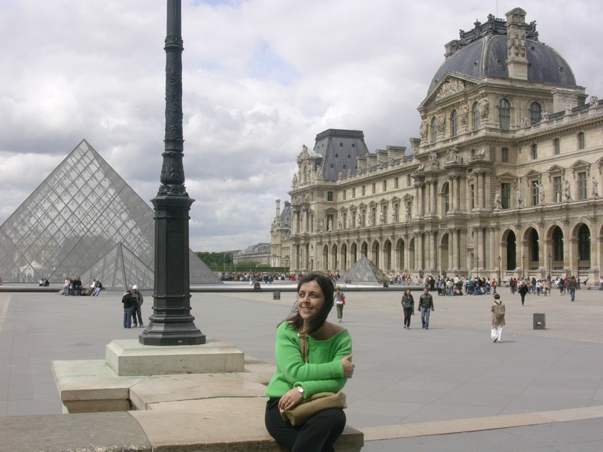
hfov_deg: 42.1
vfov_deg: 32.2
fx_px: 784
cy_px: 226
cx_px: 302
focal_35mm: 45
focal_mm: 6.7
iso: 70
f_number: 5.8
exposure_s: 1/384
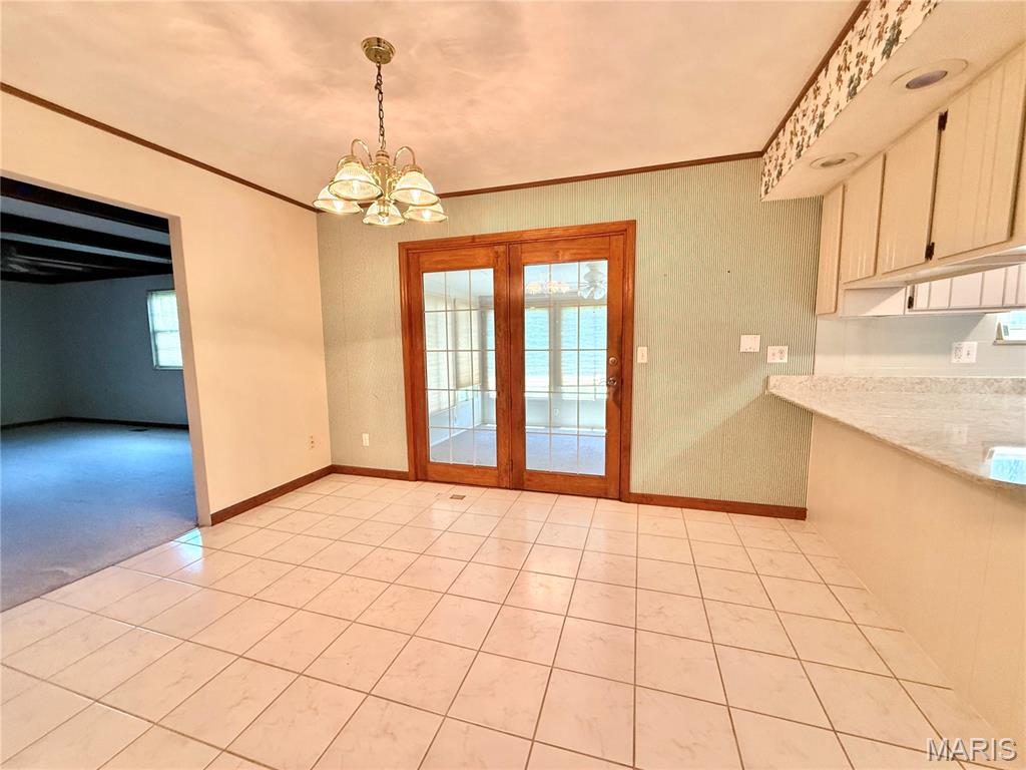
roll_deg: +1.2
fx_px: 415
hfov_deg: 102.1
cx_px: 513
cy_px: 385
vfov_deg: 85.7
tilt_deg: -4.8
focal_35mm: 14
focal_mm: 2.22
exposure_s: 1/60
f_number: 2.2
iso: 320
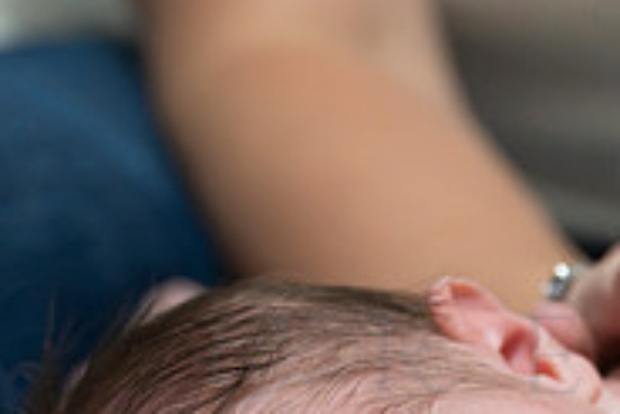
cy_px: 504
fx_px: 3568
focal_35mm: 207
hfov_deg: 9.7
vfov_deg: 6.6
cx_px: 805
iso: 3200
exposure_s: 1/320
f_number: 4
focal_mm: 63
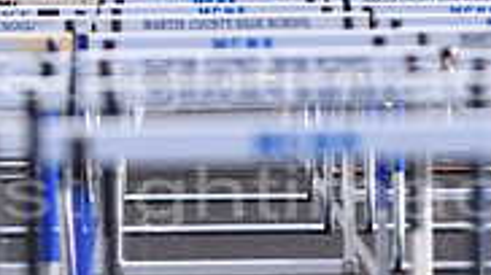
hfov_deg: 1.4
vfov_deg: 0.8
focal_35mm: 1503
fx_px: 19551
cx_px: 237
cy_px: -96
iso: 400
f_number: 4
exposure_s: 1/3200
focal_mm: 300
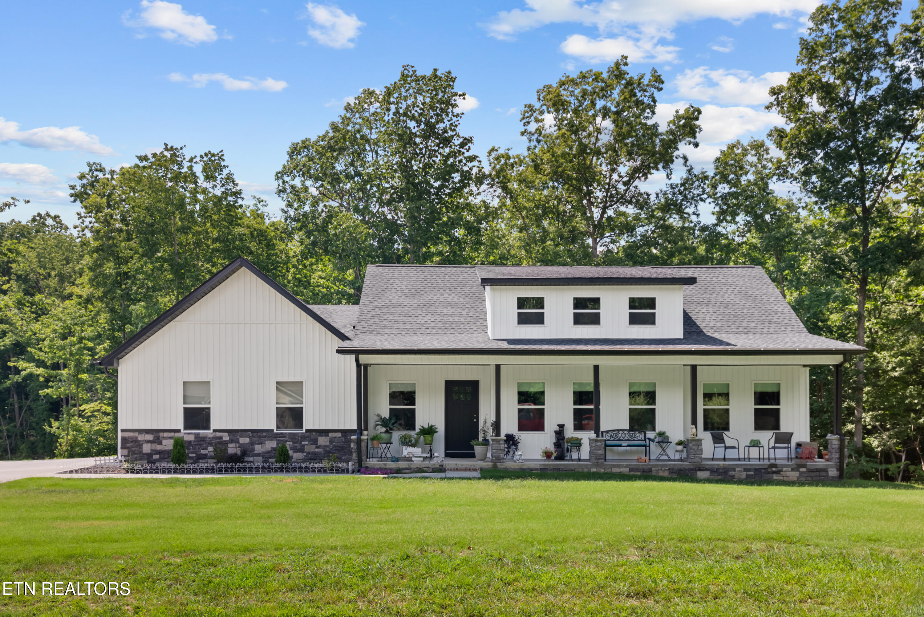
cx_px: 462
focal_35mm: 29
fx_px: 750
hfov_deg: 63.3
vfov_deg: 44.7
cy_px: 308
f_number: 4
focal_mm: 29.2
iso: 200
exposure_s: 1/80
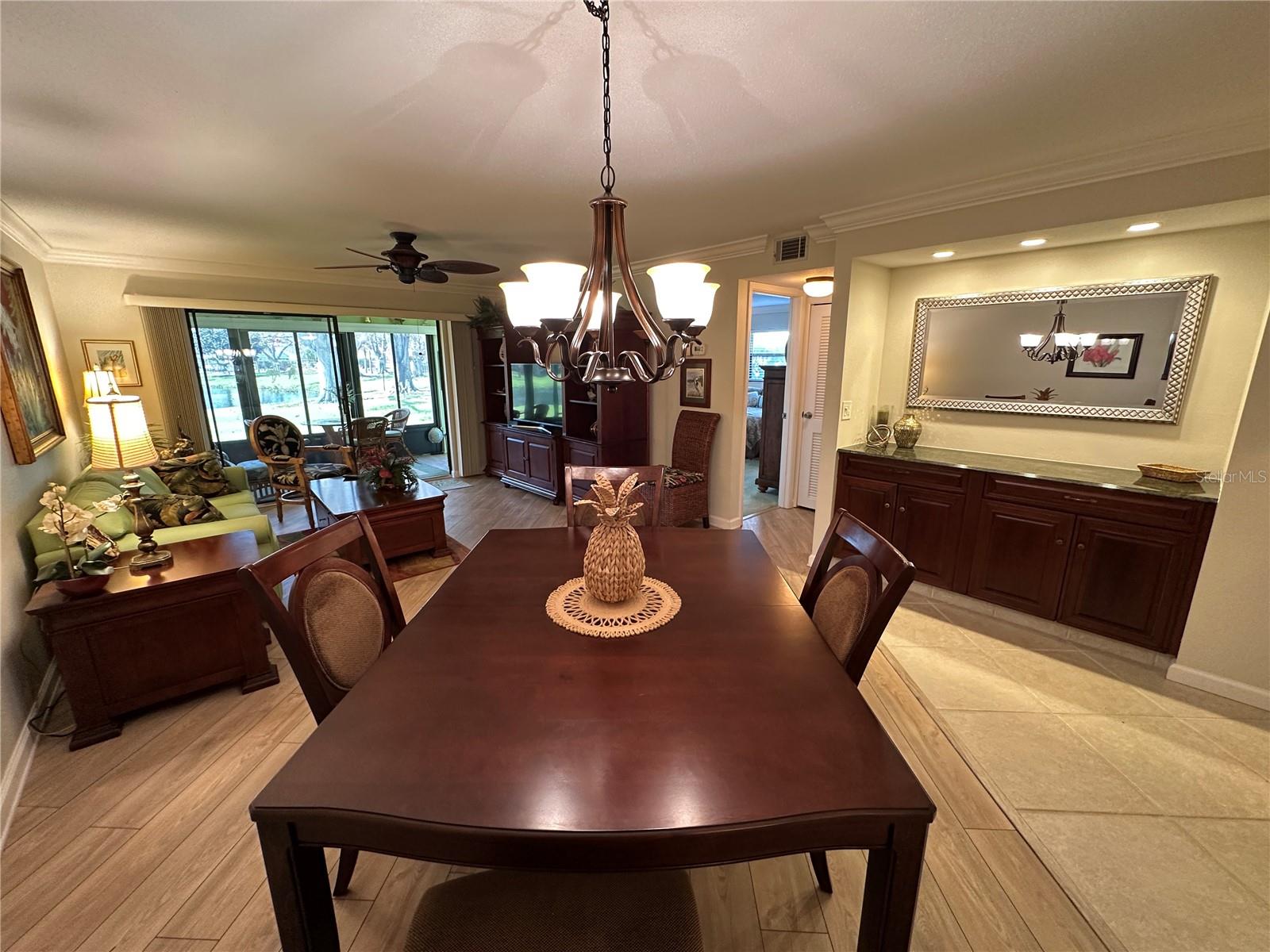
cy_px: 476
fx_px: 514
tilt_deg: -12.5
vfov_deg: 85.7
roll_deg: +0.1
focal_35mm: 14
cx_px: 635
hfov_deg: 102.1
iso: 250
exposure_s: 1/60
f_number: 2.2
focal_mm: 2.22
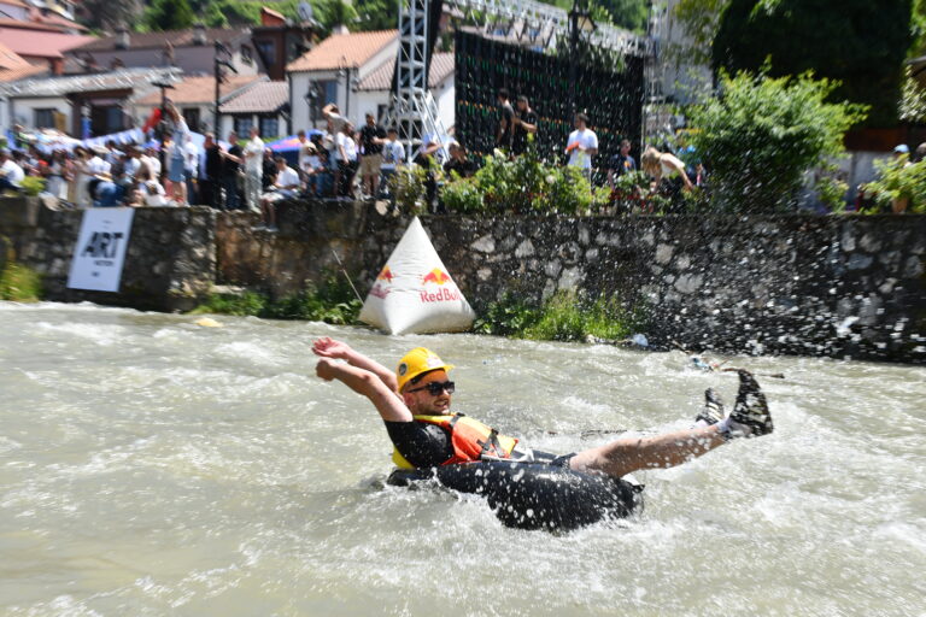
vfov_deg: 38.9
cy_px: 308
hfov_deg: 55.8
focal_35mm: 34
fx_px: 874
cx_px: 463
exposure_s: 1/500
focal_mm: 23
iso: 200
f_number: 8
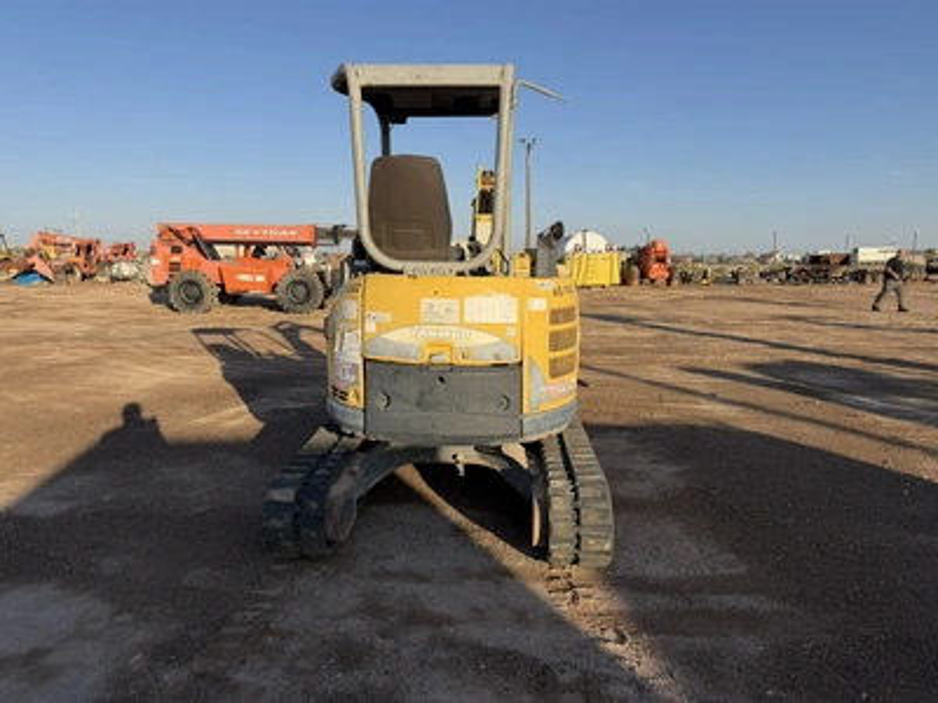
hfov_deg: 71.6
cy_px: 352
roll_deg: -1.8
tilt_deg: -4.9
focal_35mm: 24
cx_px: 469
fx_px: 650
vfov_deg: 56.8
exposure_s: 1/3953
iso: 80
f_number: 1.78
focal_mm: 6.76
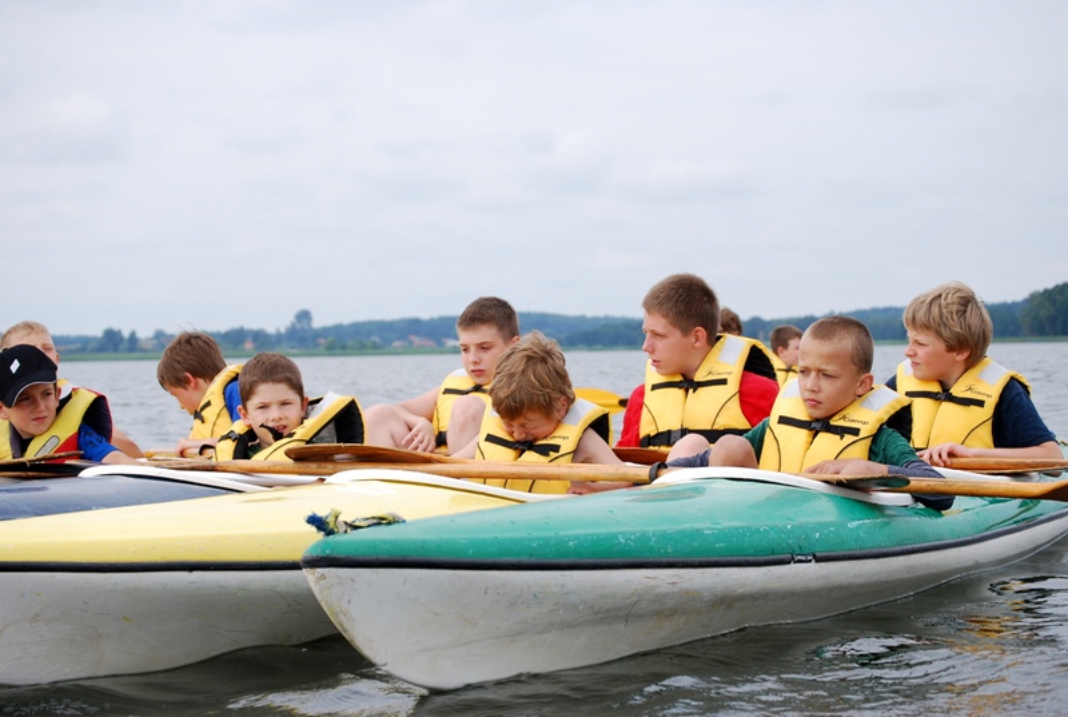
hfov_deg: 24.6
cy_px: 358
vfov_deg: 16.6
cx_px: 534
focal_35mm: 82
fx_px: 2452
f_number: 8
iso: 100
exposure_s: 1/250
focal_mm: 55
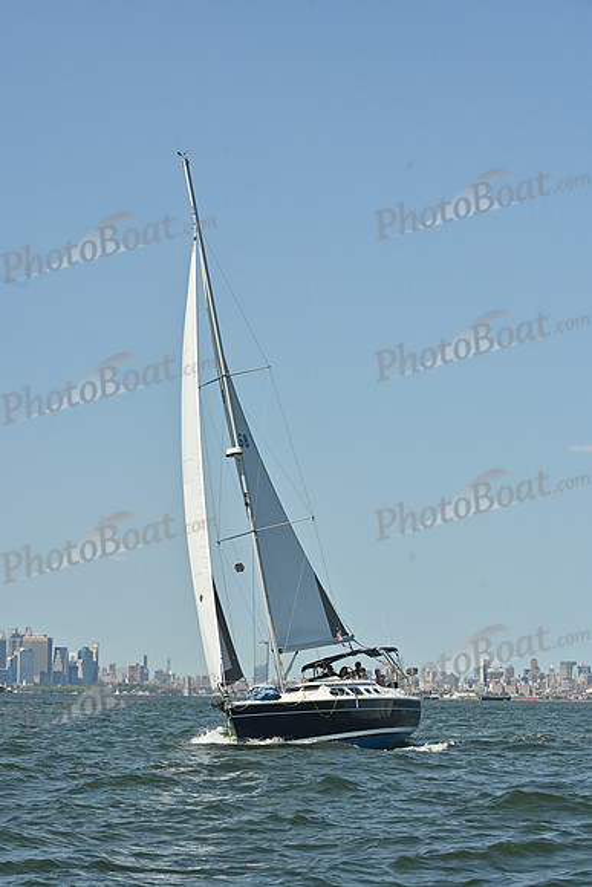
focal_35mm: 90
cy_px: 444
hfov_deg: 15.2
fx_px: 2219
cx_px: 296
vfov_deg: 22.6
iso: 320
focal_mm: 90
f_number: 10
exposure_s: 1/1250
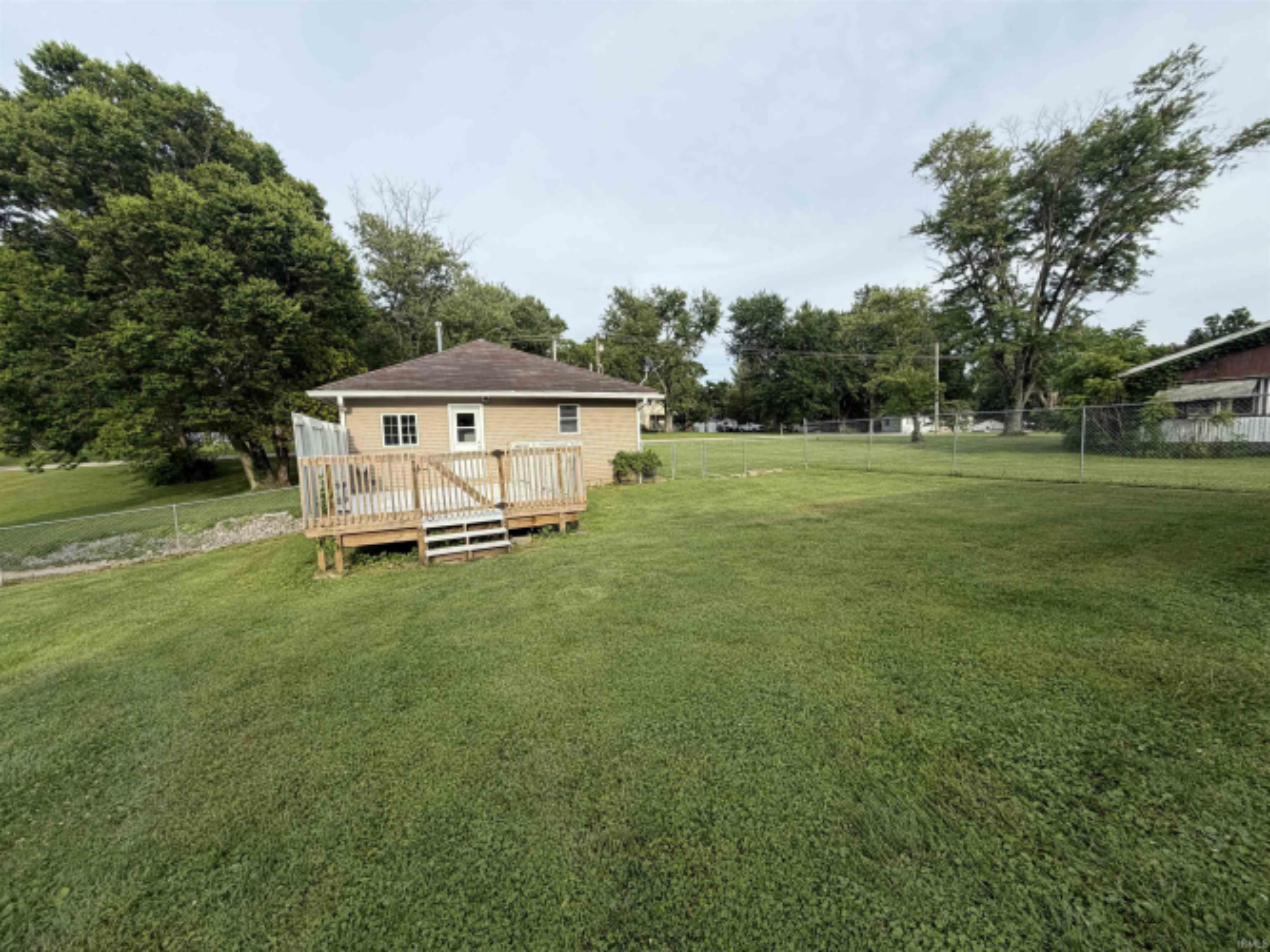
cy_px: 476
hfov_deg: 102.1
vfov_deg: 85.7
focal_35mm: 14
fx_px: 514
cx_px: 635
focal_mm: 2.22
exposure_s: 1/709
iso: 40
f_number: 2.2
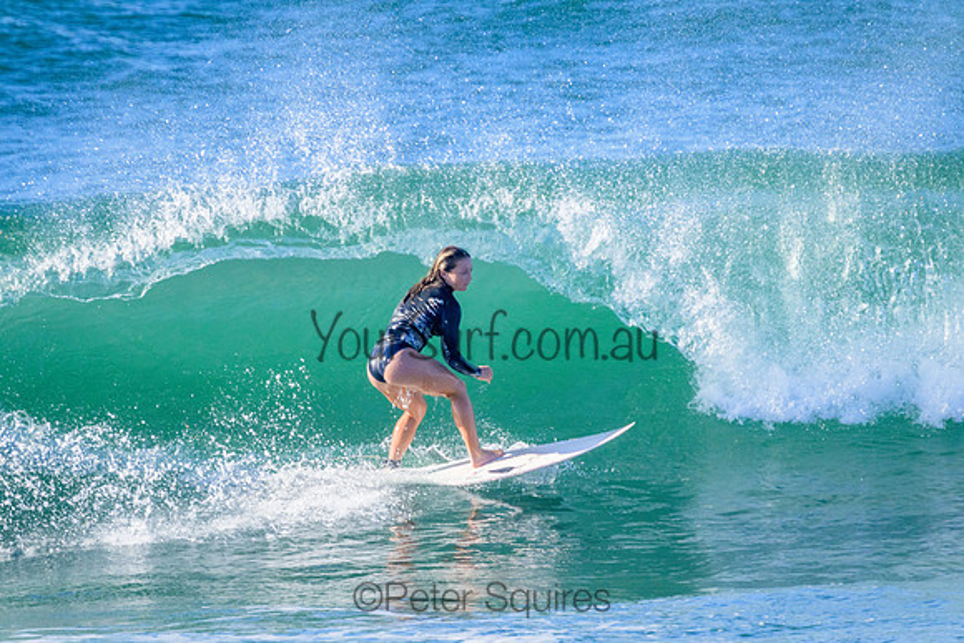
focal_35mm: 800
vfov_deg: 1.7
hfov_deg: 2.6
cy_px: 322
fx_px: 21426
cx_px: 482
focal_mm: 800
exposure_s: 1/2000
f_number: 11
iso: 2500
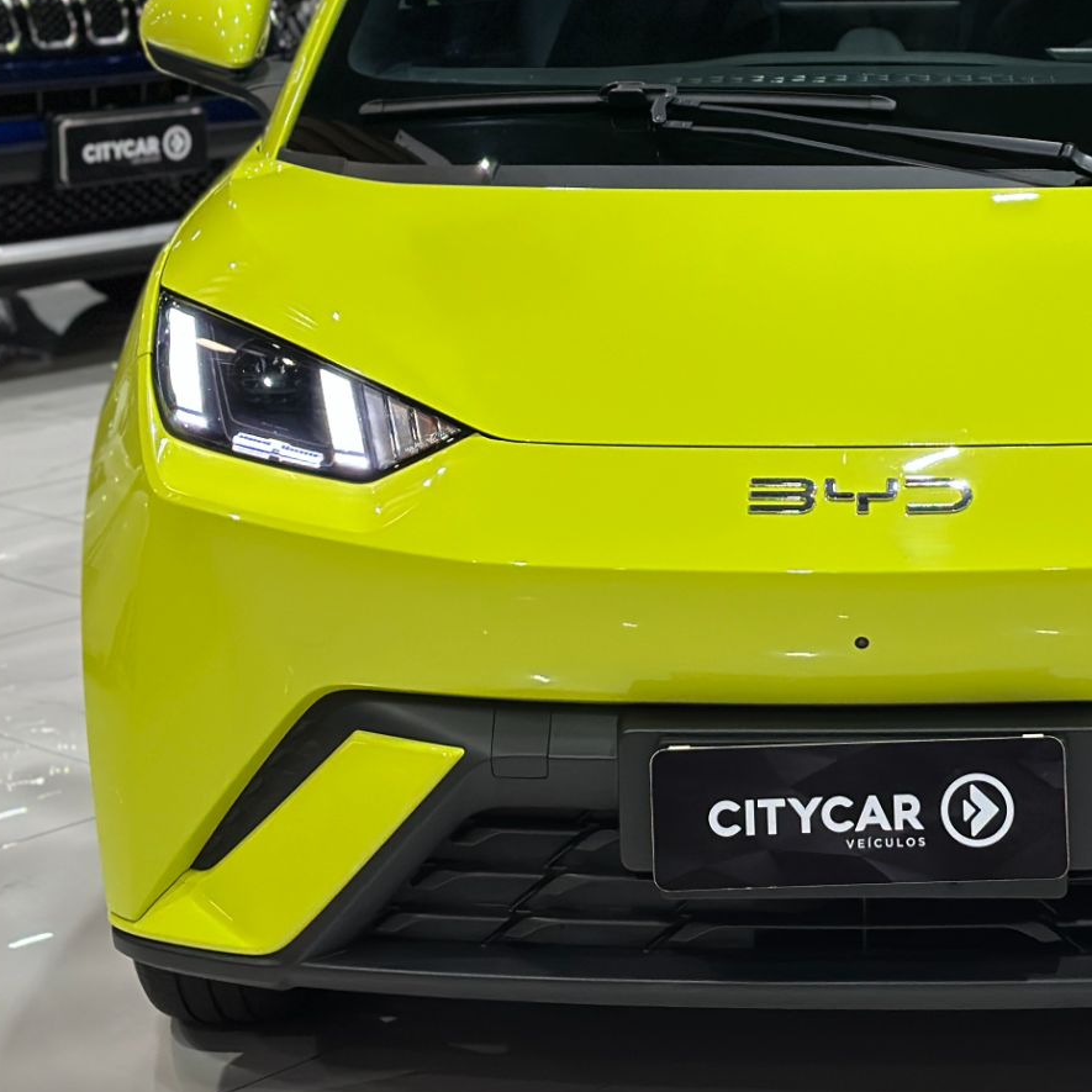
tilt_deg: -11.5
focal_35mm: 92
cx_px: 856
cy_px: 339
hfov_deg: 18.7
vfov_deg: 18.8
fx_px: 3284
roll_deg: +0.3
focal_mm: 6.86
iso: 160
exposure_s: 1/156
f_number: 1.78
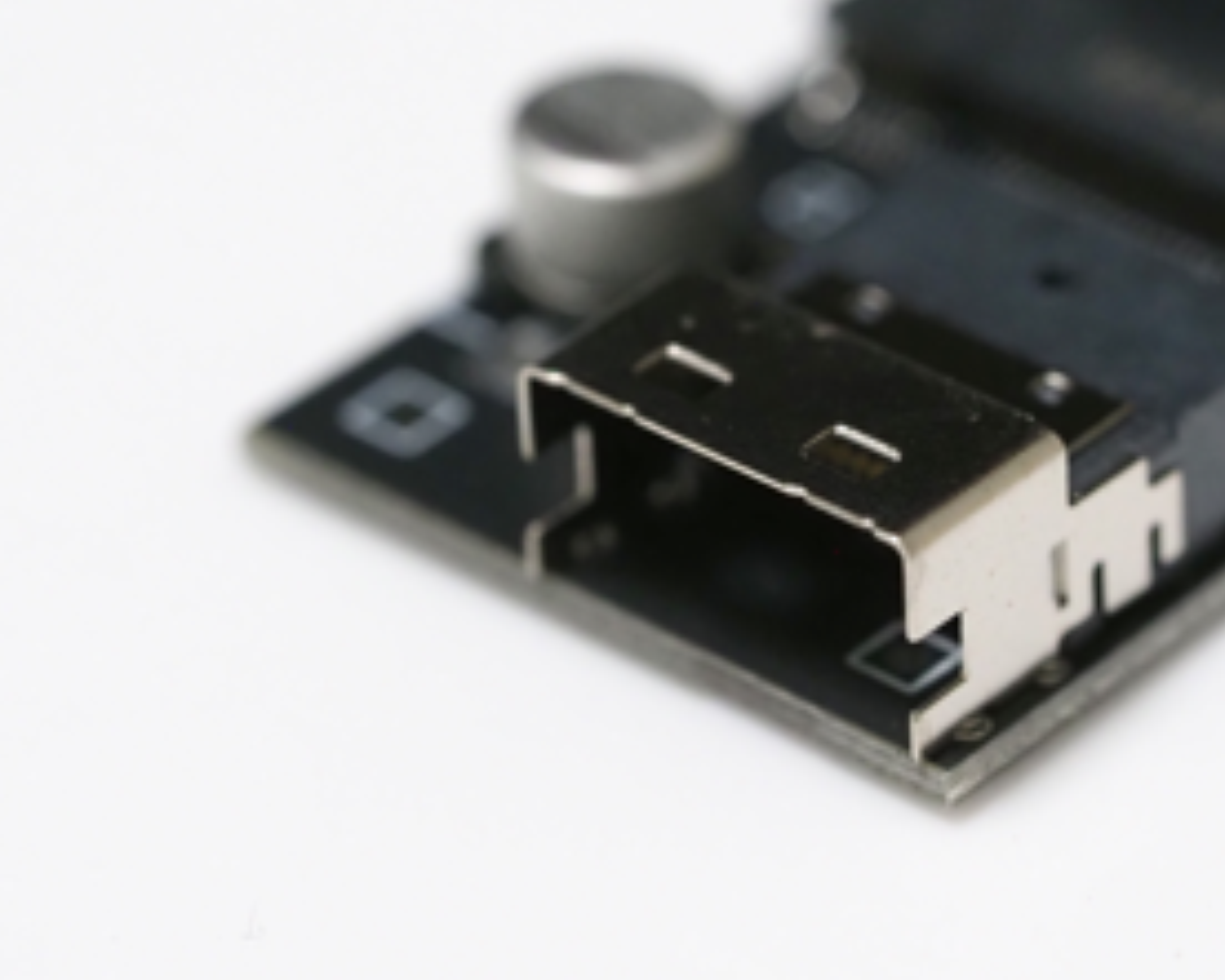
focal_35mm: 178
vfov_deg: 8.7
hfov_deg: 10.8
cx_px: 834
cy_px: 450
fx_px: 6456
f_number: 4
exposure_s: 1/125
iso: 4000
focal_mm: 60
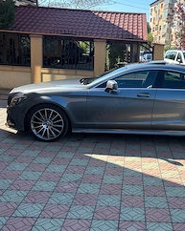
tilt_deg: -11.7
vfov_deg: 43.9
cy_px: 112
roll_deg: -4.1
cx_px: 142
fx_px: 288
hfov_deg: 34.7
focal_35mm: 42
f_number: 1.6
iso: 50
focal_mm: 5.96
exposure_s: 1/1362
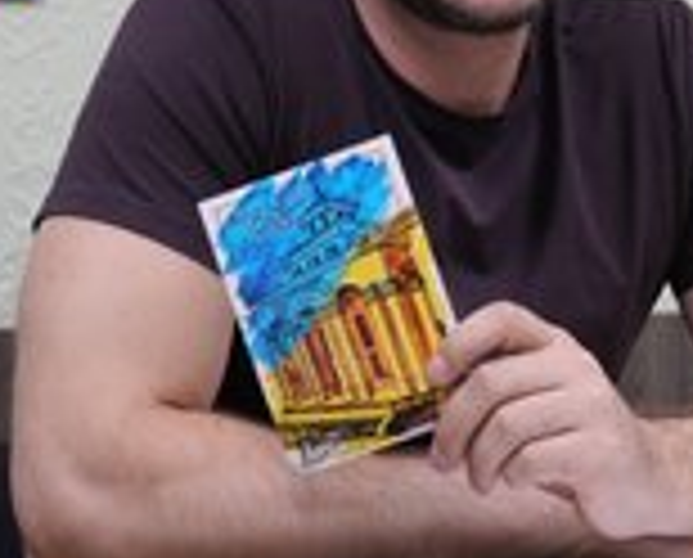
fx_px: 1851
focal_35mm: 90
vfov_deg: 16.9
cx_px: 508
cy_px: 47
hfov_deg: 21.1
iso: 1250
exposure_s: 1/160
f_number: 4
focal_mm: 37
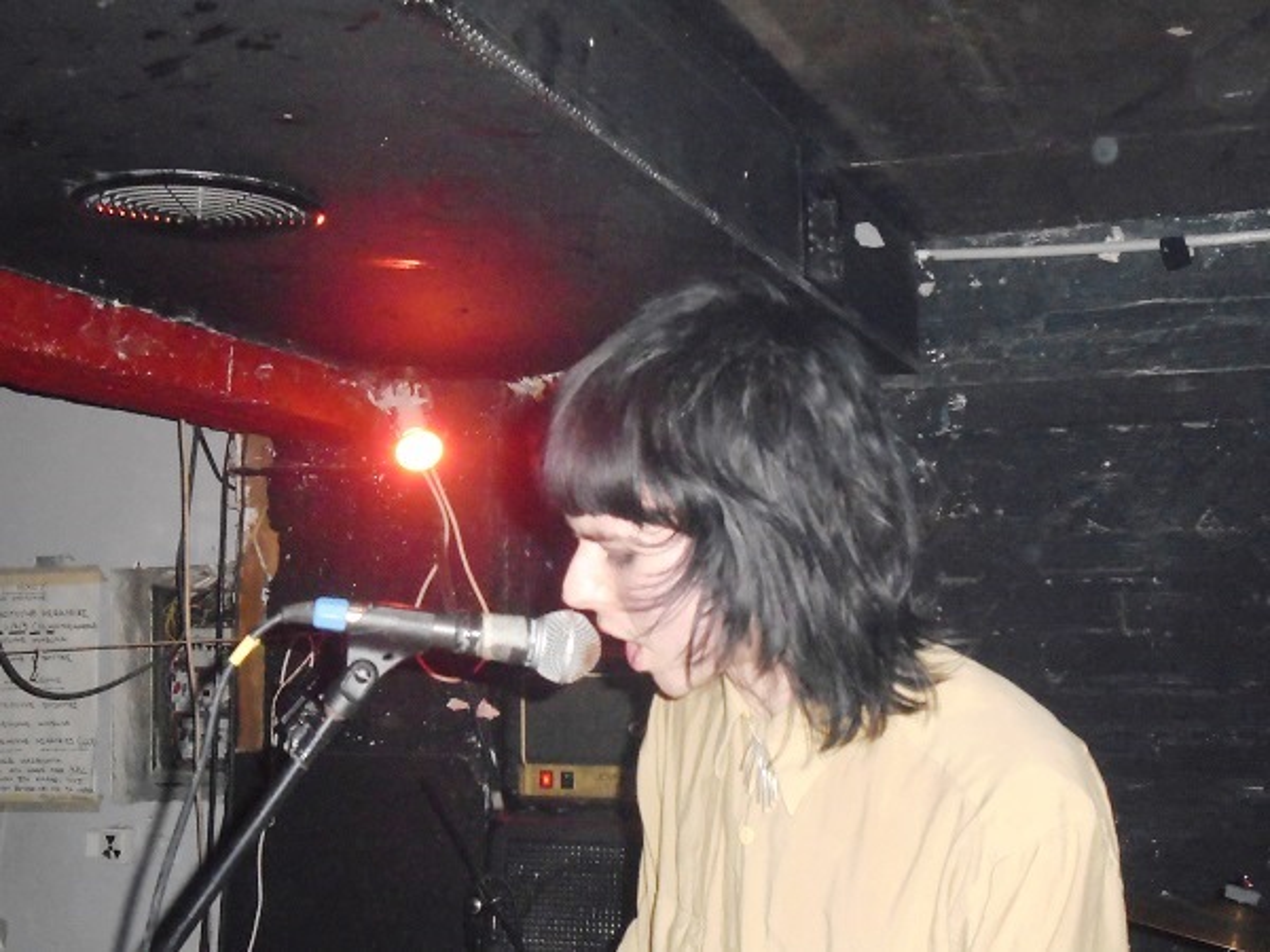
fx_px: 1798
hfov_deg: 38.9
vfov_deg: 29.7
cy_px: 476
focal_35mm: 49
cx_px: 635
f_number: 4.5
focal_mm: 8.7
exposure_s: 1/50
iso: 800
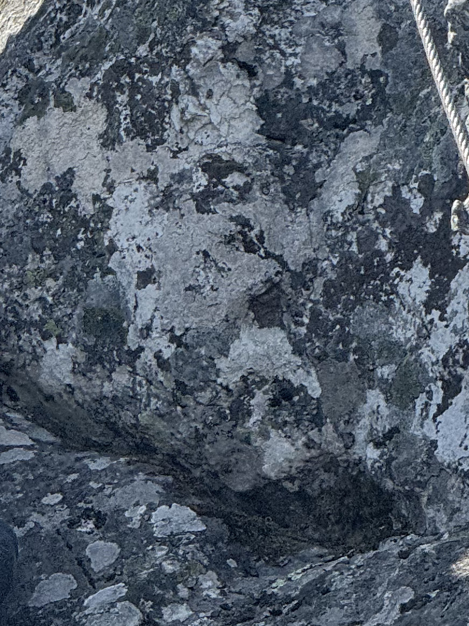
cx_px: -159
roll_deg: -5.9
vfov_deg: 4.7
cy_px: -224
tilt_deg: +24.6
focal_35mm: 416
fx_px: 7516
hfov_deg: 3.6
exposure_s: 1/1546
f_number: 2.8
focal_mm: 15.66
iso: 50
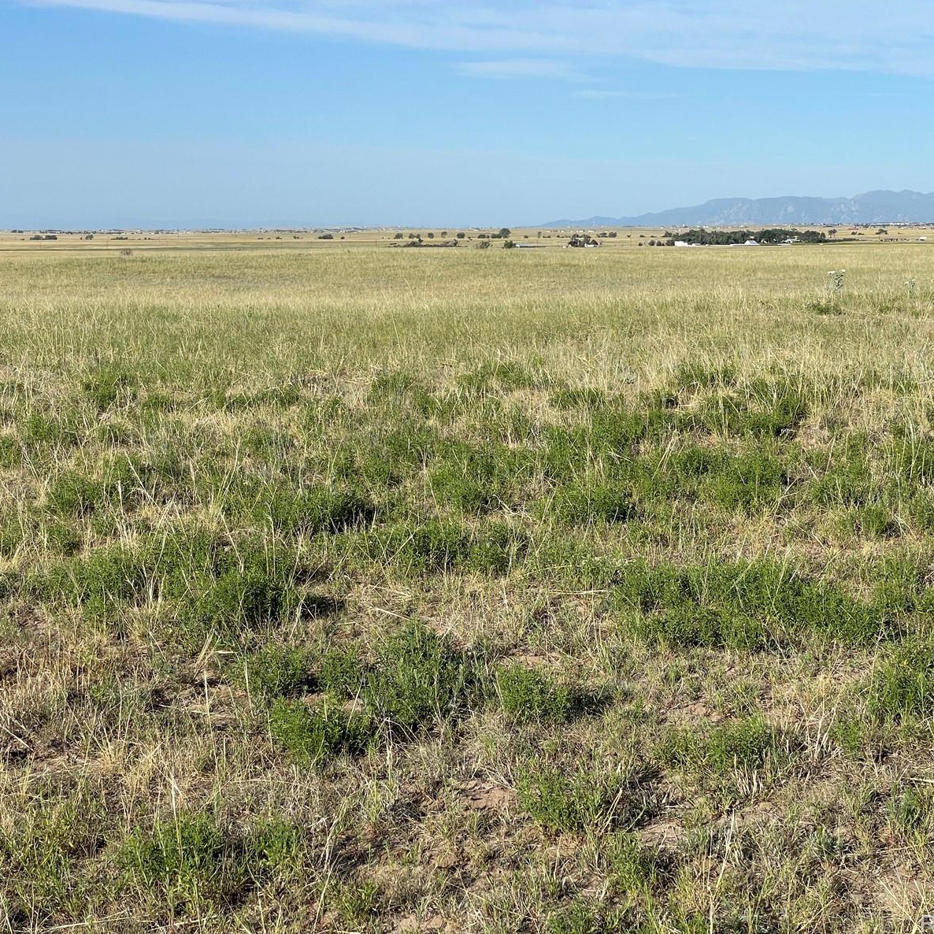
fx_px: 1893
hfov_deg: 27.7
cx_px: 418
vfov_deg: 27.7
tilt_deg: -8.2
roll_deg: +0.2
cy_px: 468
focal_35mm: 62
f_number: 2
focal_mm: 6
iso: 25
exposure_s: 1/1776
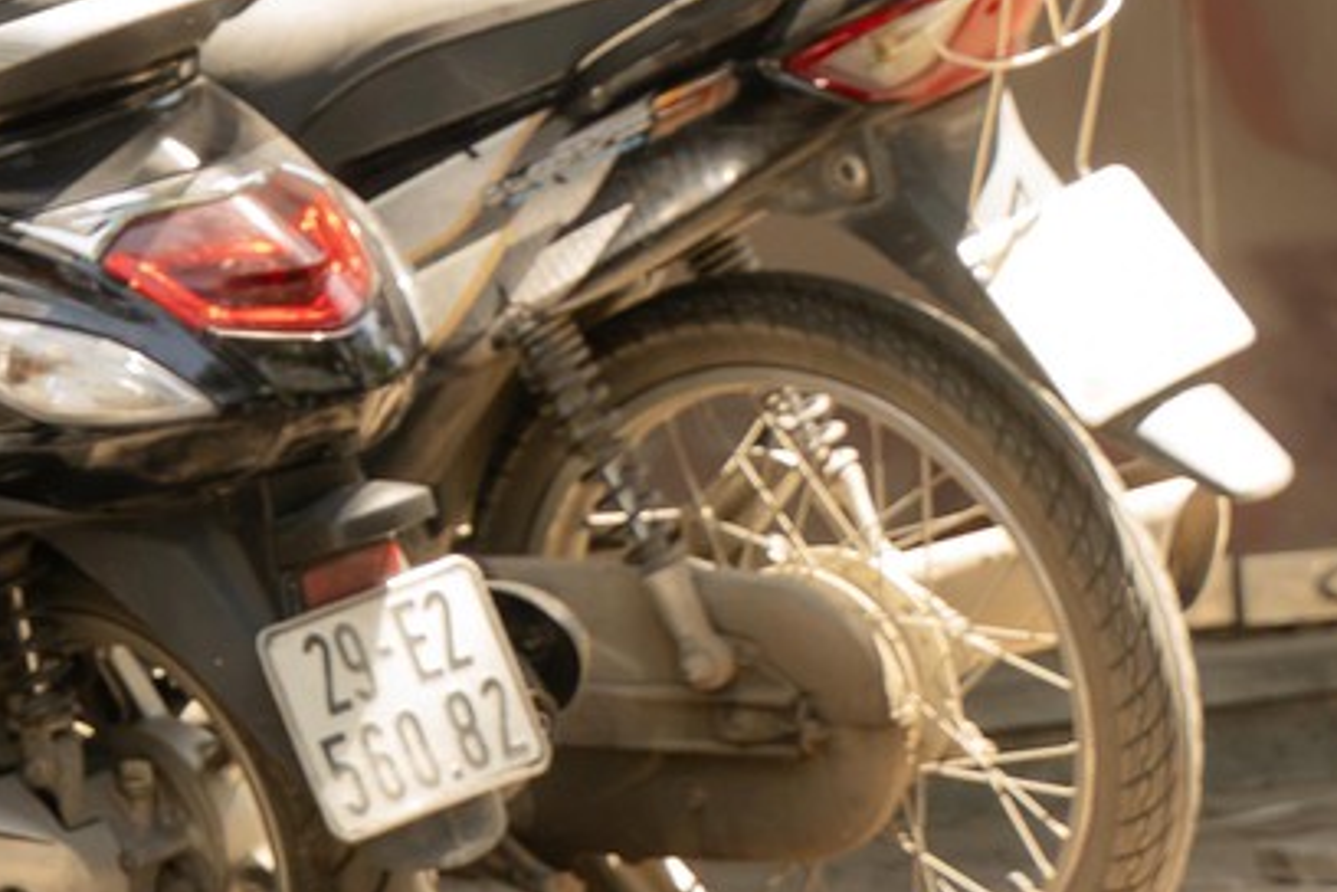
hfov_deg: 3.0
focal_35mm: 681
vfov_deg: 2.0
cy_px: -62
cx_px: -1265
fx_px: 25290
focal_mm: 93
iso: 400
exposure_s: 1/500
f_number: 3.5
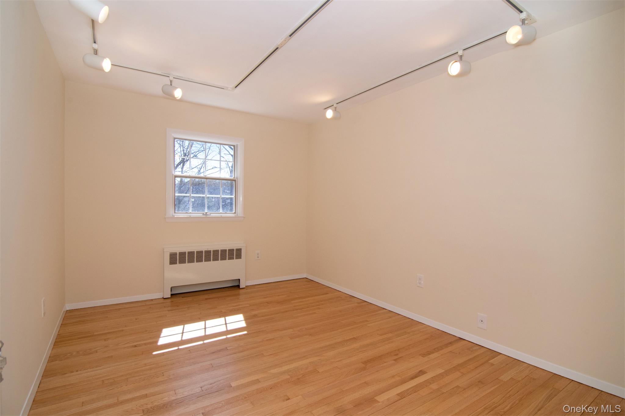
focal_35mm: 16
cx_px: 312
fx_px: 286
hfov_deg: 95.0
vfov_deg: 72.0
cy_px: 208
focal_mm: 11
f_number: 11
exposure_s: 1/125
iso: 640
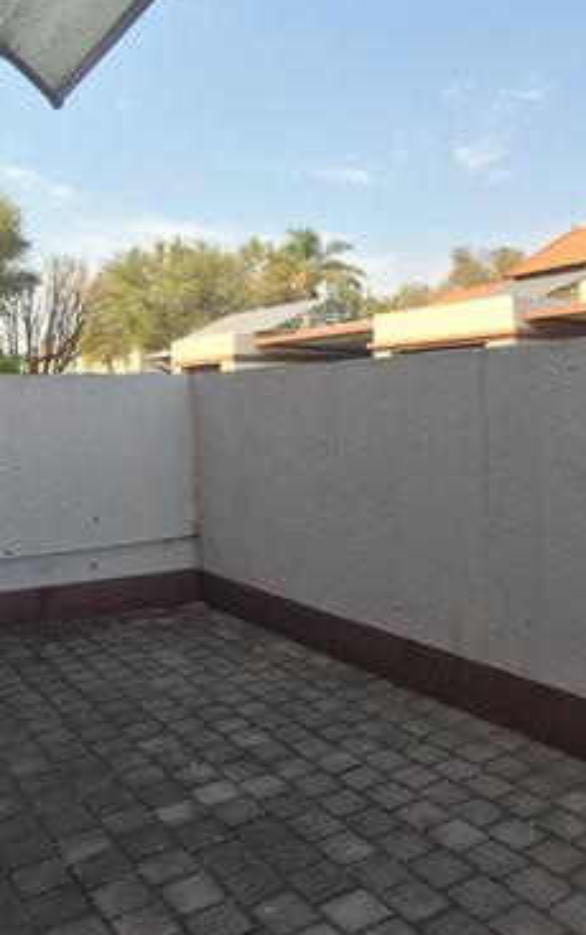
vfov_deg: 62.7
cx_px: 326
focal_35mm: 30
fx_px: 765
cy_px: 425
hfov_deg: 41.8
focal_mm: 1.7
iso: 25
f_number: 2.2
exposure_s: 1/610
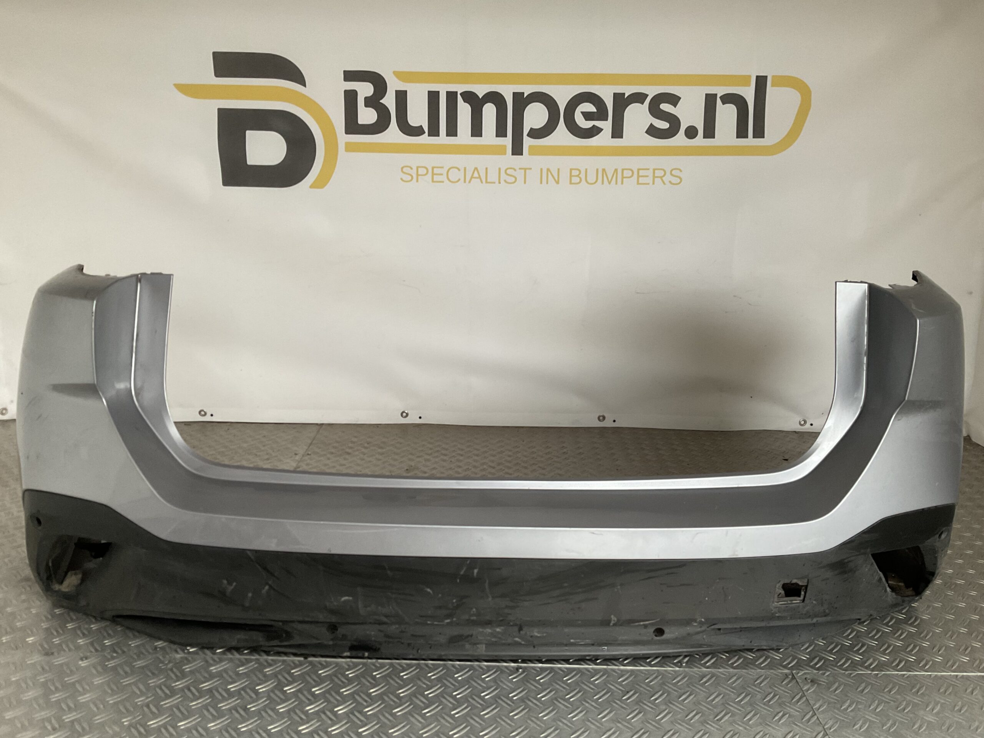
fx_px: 824
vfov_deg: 48.2
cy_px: 369
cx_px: 492
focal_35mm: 29
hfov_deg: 61.7
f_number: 1.8
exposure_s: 1/50
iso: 100
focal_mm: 3
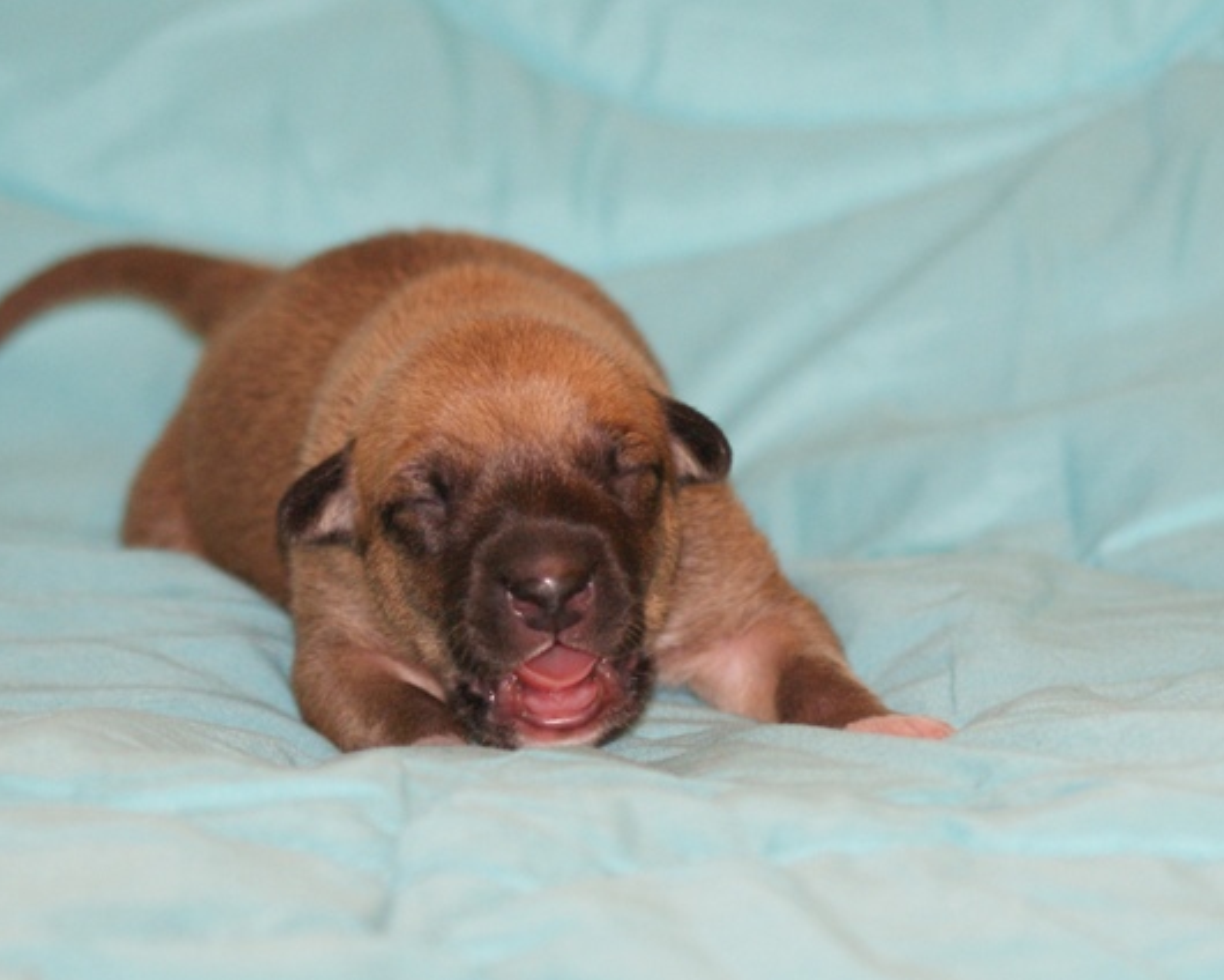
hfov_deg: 9.5
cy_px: 491
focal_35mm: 204
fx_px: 7390
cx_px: 499
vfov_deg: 7.6
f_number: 4
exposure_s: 1/125
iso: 400
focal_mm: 120
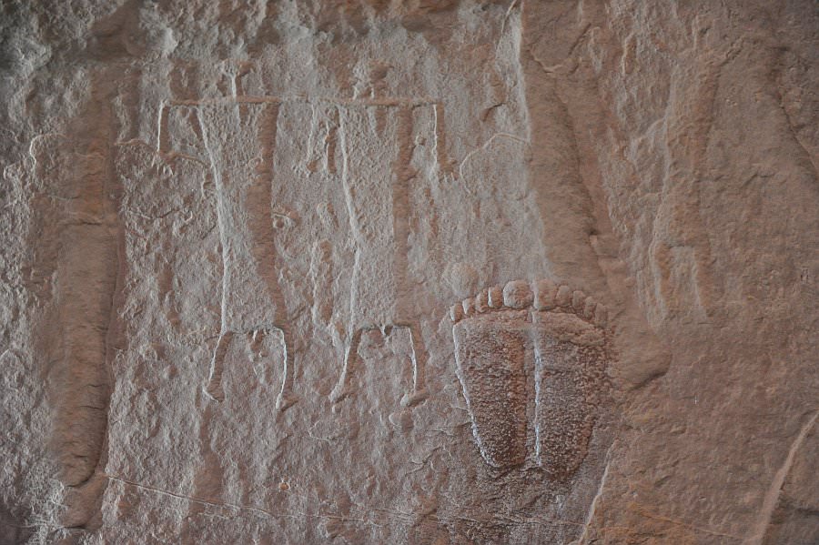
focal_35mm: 66
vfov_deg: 20.6
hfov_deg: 30.5
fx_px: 1501
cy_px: 272
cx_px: 410
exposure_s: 1/60
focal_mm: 66
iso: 12800
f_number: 2.8
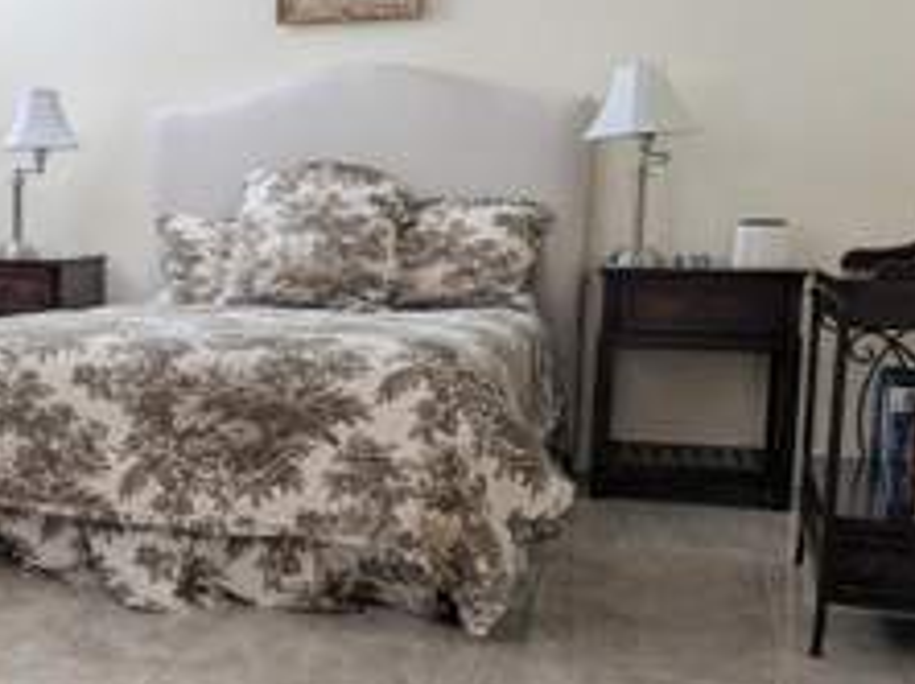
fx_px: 1373
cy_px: 400
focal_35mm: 52
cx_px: 78
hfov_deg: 34.6
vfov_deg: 27.9
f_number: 1.68
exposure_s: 1/23.8
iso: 48
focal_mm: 6.9
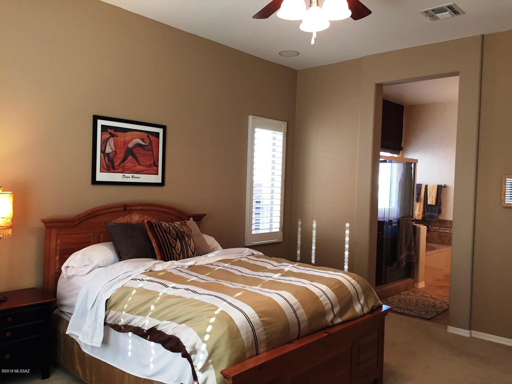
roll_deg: -1.7
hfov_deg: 61.7
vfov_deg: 48.2
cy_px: 192
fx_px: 429
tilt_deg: -1.4
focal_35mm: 29
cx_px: 256
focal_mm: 4.15
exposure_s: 1/30
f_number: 2.2
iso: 100
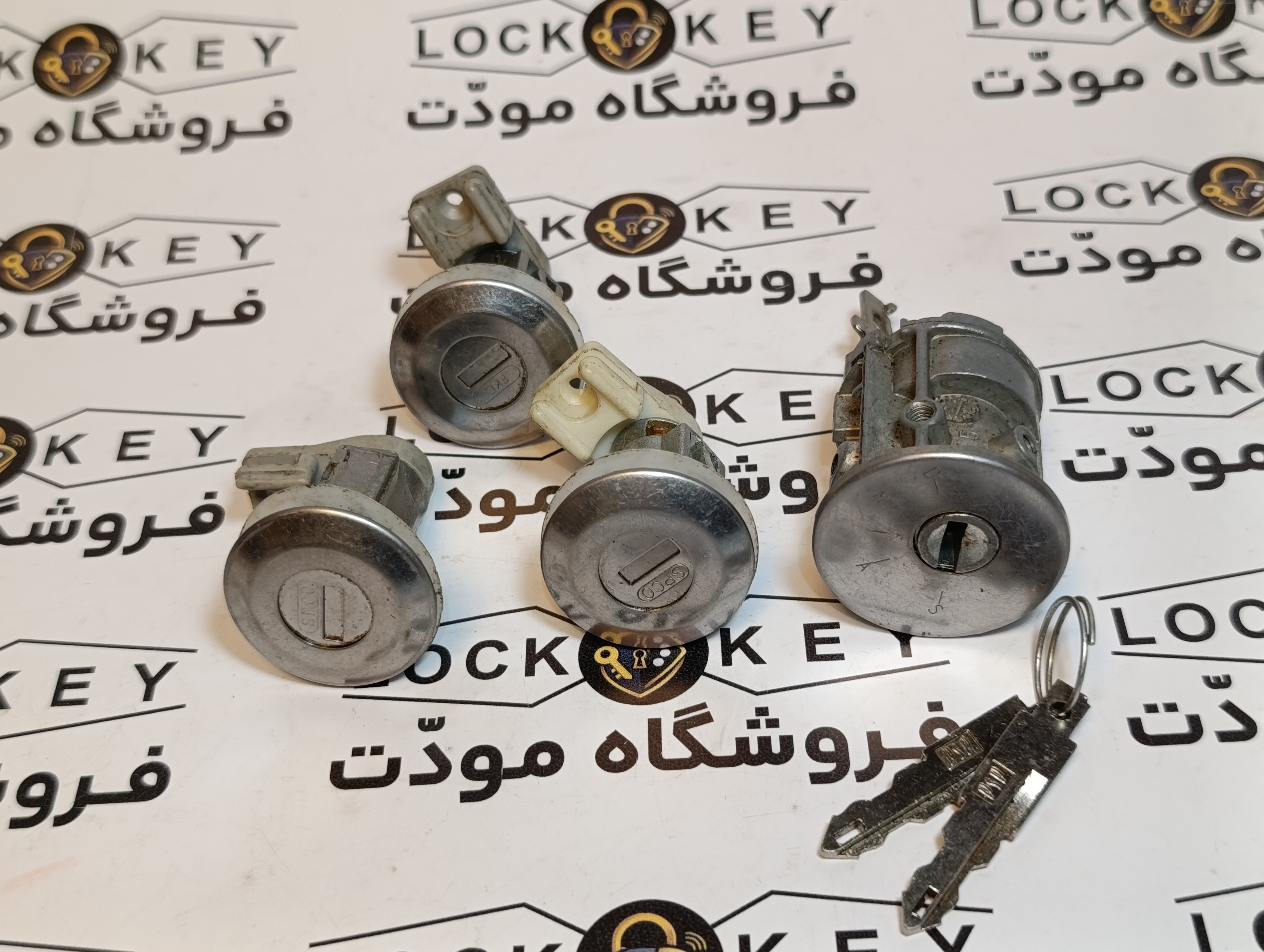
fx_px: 1682
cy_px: 476
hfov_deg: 41.2
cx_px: 632
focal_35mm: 46
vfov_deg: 31.6
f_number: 1.65
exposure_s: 1/100
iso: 186
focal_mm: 6.11
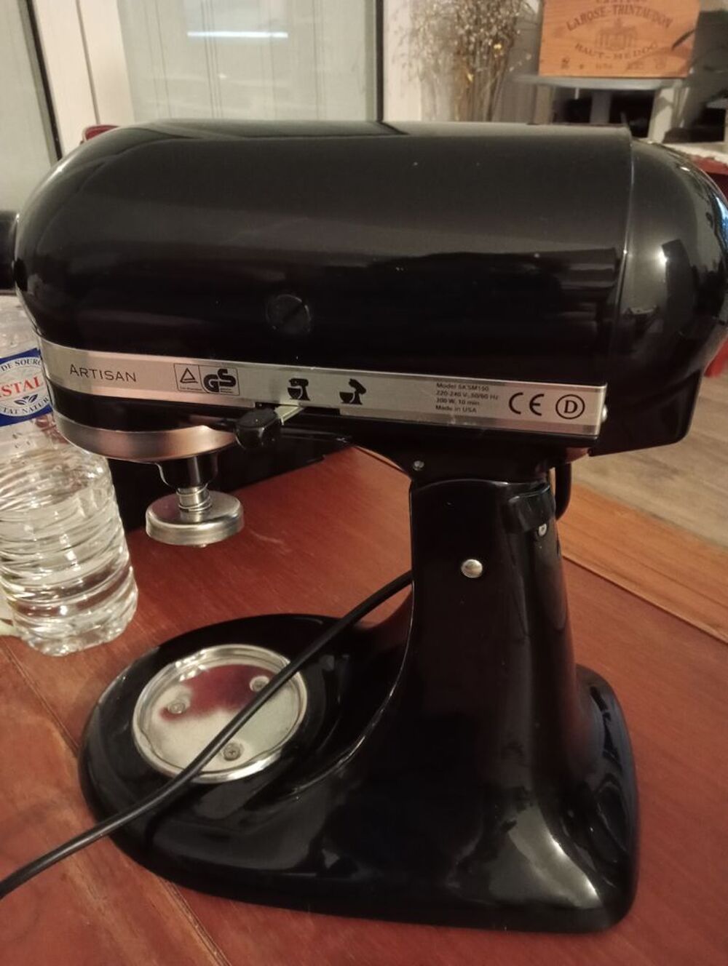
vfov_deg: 63.4
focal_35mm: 28
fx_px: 783
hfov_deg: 49.9
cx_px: 364
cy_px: 483
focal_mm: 4.04
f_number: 1.8
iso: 7012
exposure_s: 1/14.3
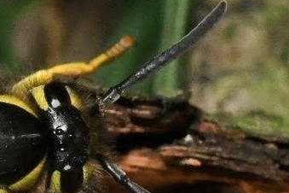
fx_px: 3583
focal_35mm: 446
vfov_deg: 3.1
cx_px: -75
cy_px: 116
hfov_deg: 4.6
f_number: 25
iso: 10000
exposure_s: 1/160
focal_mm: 105
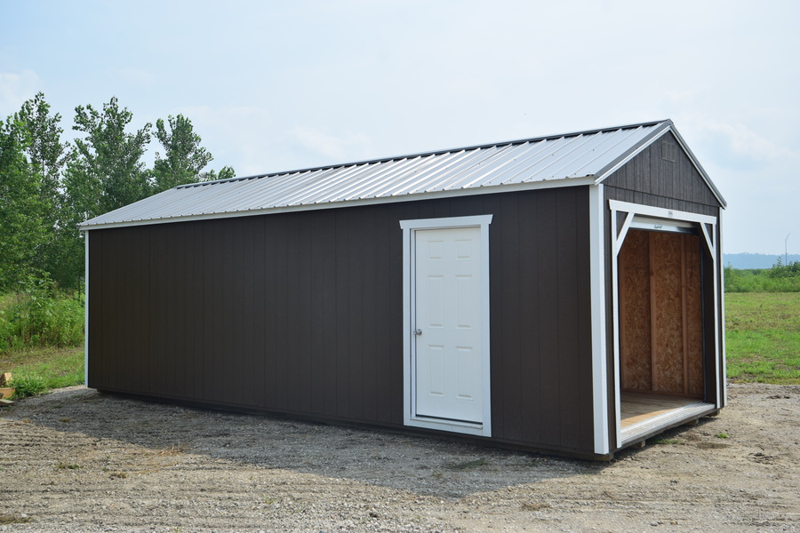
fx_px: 800
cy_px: 266
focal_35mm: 36
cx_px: 400
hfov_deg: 53.1
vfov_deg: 36.9
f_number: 8
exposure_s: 1/500
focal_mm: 24
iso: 200
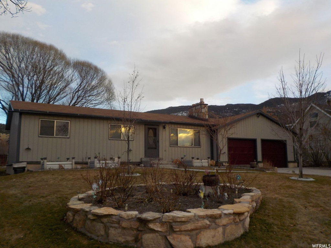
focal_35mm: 30
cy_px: 124
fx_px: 287
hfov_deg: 60.0
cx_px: 166
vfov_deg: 46.8
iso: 125
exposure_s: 1/125
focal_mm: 4.1
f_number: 3.3
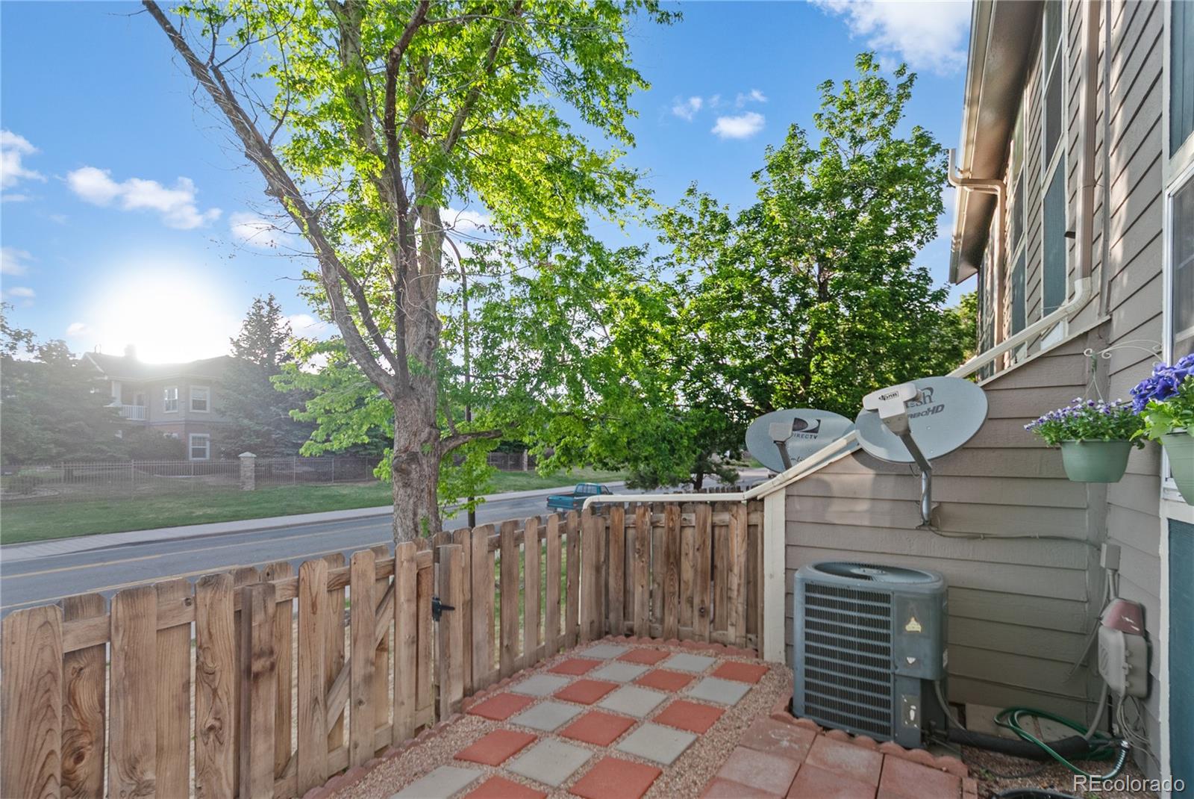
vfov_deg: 77.4
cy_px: 400
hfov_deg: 100.3
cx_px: 597
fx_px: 498
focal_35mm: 15
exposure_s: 1/30
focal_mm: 10
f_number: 3.5
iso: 200
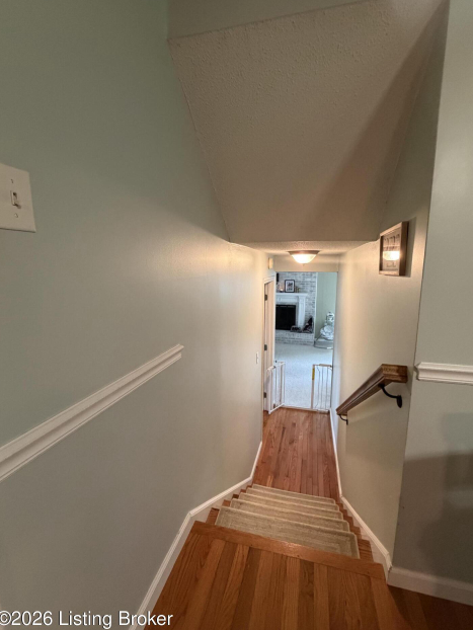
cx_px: 248
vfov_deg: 98.1
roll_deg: -0.2
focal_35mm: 15
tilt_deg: -8.9
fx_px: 273
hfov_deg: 81.7
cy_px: 311
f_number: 2.2
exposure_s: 1/60
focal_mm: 2.22
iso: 500
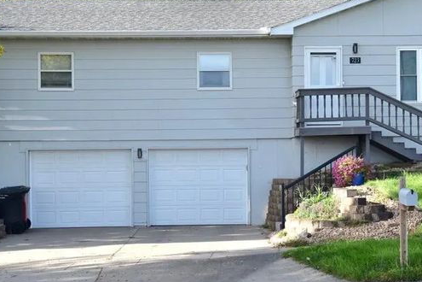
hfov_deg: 22.4
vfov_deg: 15.0
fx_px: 1067
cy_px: 152
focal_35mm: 91
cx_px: 251
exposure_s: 1/250
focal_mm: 44
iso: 200
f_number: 8
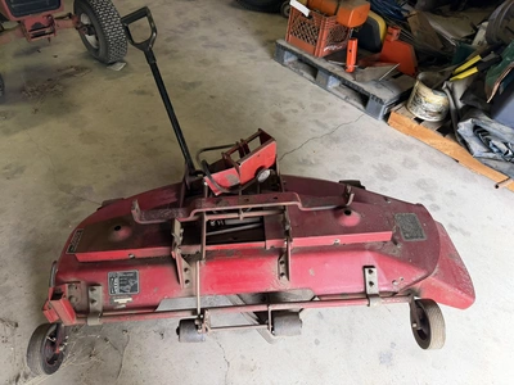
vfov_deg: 56.8
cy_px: 192
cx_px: 257
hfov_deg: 71.6
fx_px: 356
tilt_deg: -45.5
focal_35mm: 24
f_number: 1.78
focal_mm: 6.76
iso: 200
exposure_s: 1/71
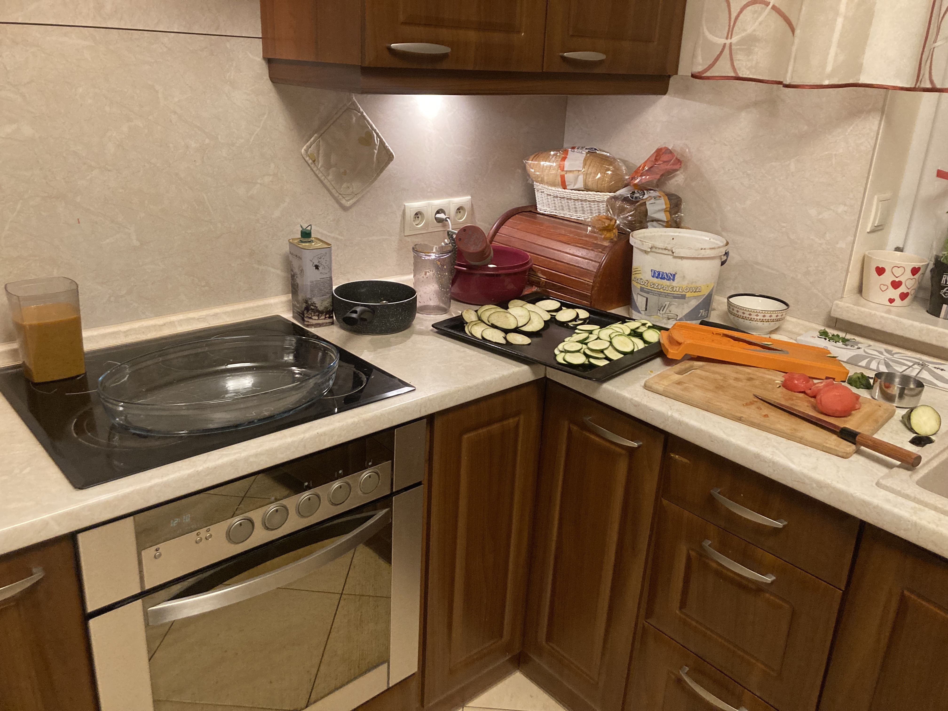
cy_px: 356
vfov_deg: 49.7
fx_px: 767
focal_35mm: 28
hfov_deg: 63.4
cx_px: 474
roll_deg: -3.1
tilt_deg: -21.2
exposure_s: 1/50
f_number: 1.8
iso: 320
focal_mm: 3.99
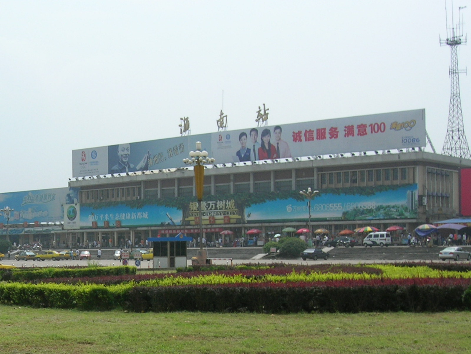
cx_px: 236
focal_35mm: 38
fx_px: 517
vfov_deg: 37.7
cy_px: 177
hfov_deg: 49.0
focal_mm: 7.8
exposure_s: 1/767
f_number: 4.8
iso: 64
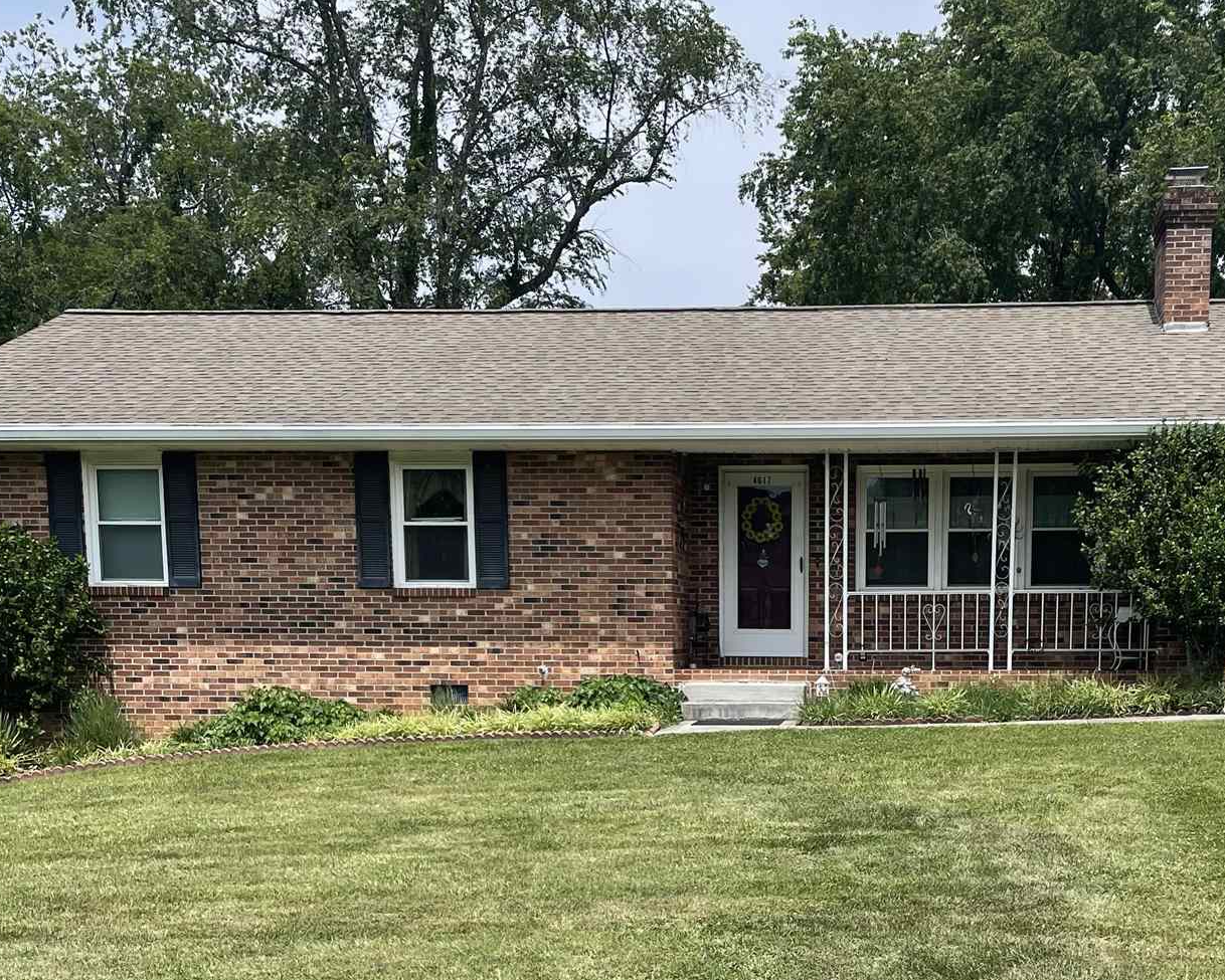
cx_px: 838
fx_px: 1741
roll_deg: -1.7
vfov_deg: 30.0
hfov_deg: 38.2
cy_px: 899
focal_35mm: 48
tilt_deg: -8.3
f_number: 1.6
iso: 32
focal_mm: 4.2
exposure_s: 1/3125
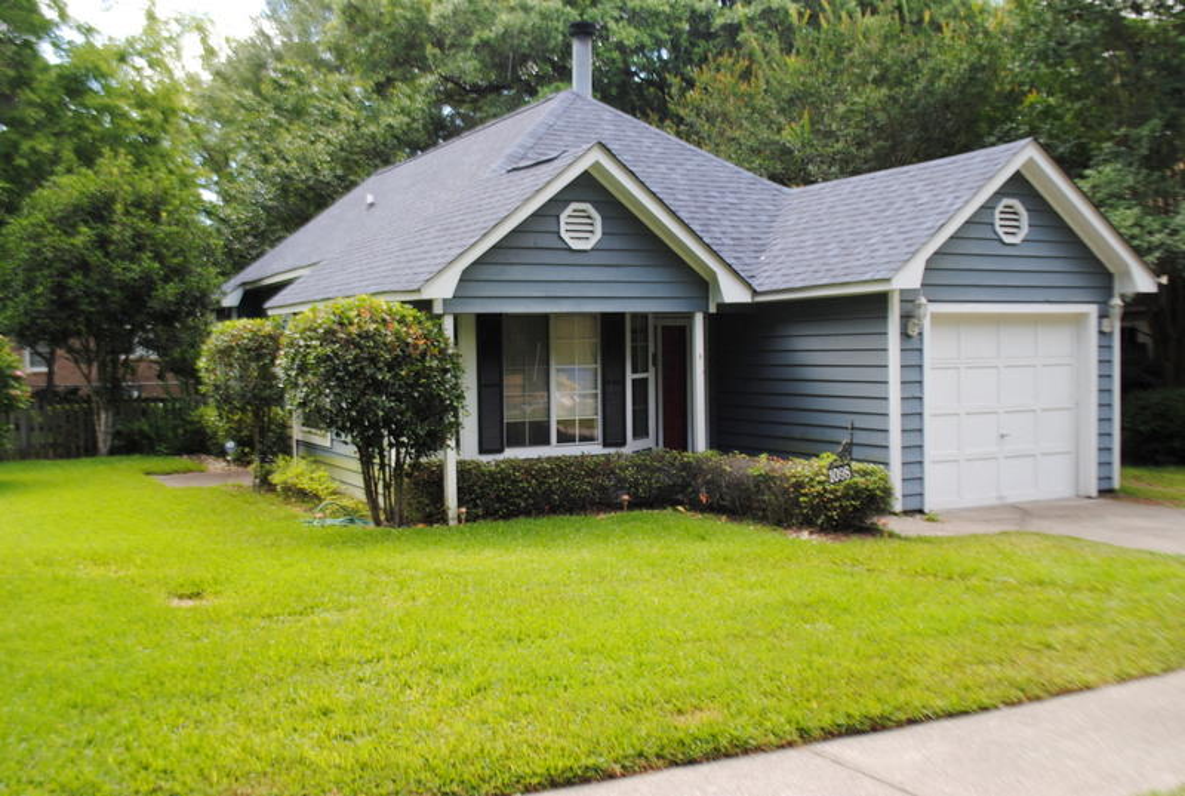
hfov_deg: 53.0
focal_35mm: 36
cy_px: 398
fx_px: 1187
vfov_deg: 37.0
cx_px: 592
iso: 140
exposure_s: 1/125
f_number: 5.6
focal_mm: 24
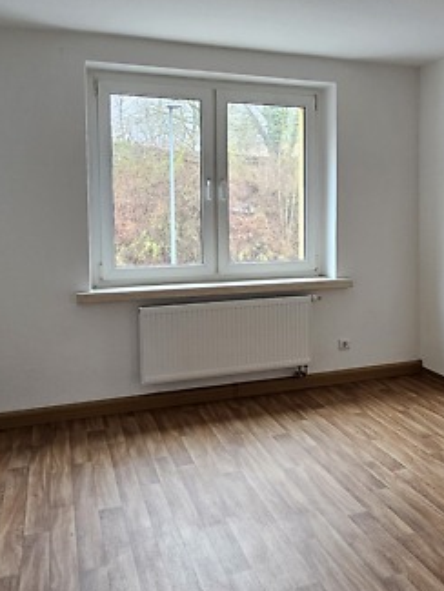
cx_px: 326
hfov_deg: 43.0
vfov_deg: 56.6
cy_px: 251
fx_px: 547
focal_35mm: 32
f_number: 2.2
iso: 200
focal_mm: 2.2
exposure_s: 1/50
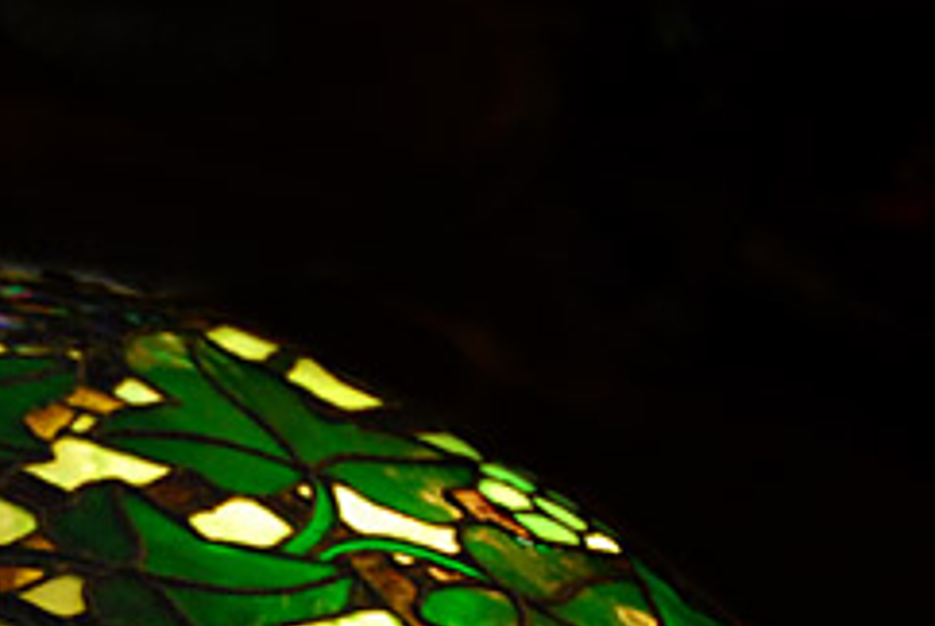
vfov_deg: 12.7
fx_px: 2704
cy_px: 868
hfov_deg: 18.4
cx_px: -243
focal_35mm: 104
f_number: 3.8
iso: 1600
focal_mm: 24
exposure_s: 1/40
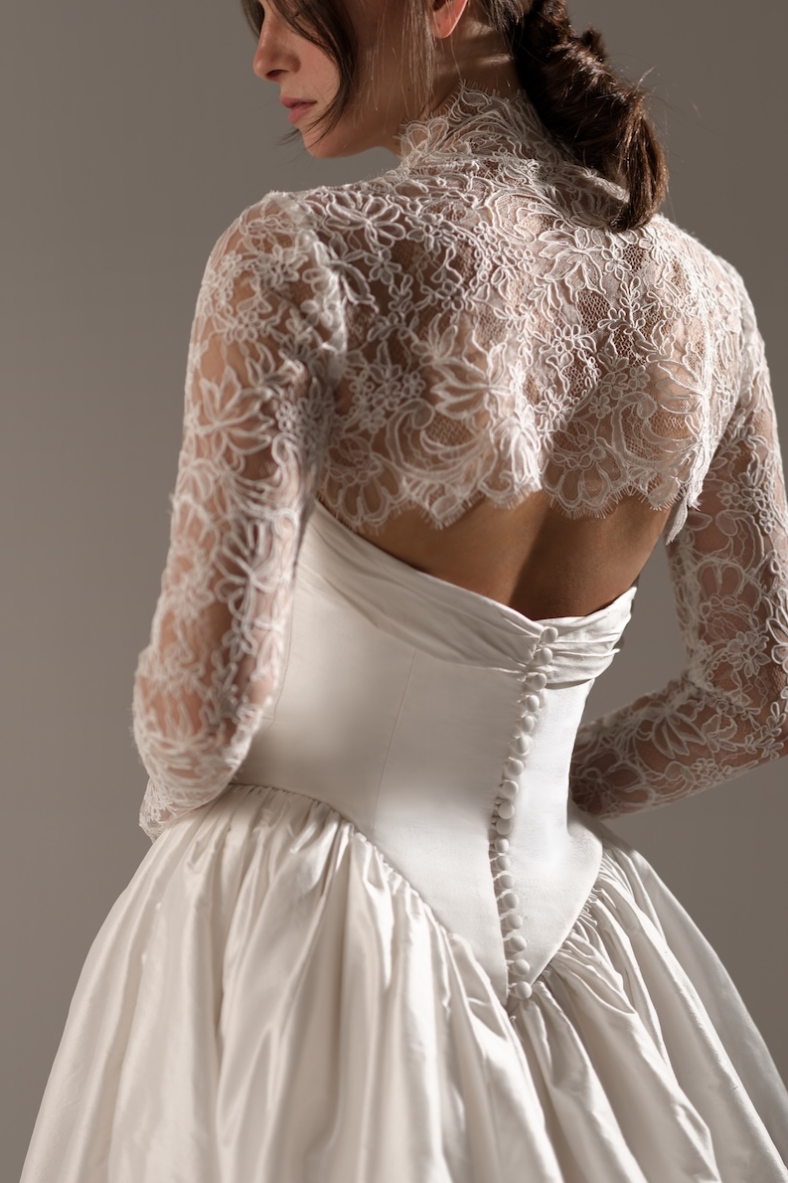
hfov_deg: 16.3
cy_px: 460
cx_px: 438
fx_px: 2759
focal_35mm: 84
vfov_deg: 24.1
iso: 50
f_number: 1.2
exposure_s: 1/400
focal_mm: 50
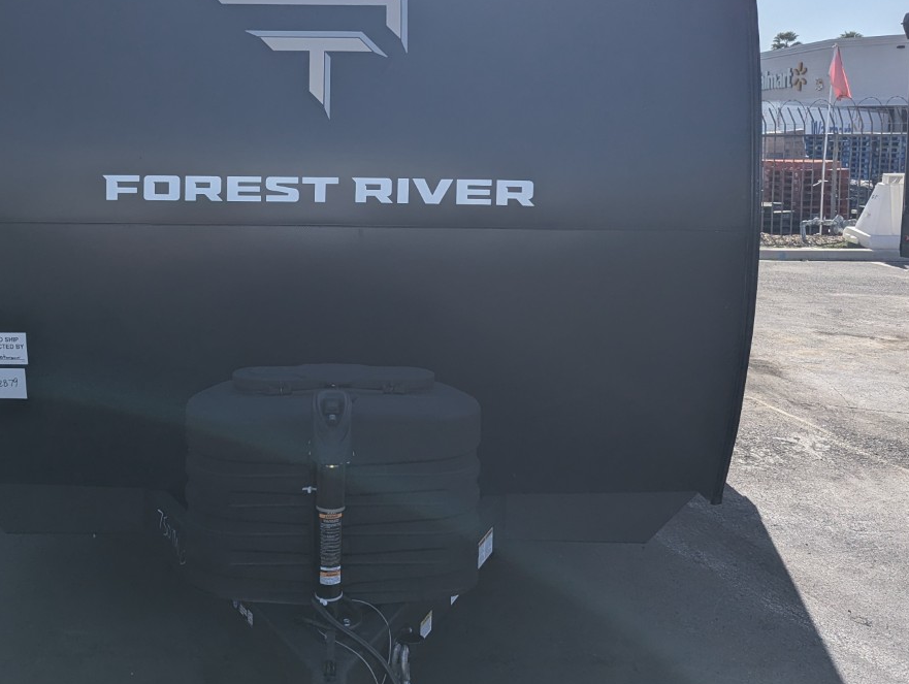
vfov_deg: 37.4
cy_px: 230
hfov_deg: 47.9
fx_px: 999
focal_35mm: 38
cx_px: 287
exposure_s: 1/4184
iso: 45
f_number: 1.85
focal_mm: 6.81
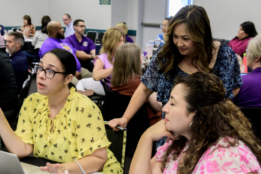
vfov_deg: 24.5
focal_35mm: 55
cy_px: 114
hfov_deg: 36.0
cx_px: 97
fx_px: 399
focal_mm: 38
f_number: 5.6
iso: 4000
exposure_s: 1/100
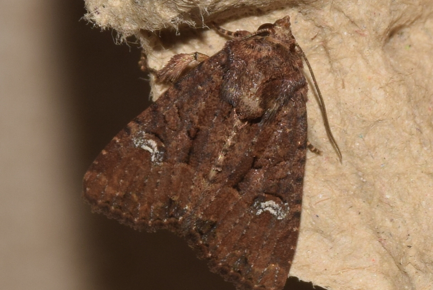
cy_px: 145
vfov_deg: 6.6
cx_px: 216
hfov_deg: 9.8
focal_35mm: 210
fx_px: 2528
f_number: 13
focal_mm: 140
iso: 125
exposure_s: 1/160
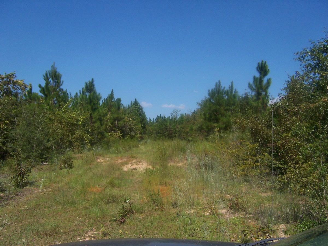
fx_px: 313
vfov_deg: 42.9
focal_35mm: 33
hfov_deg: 55.4
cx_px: 164
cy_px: 123
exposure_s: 1/500
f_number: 5.6
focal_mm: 5.5
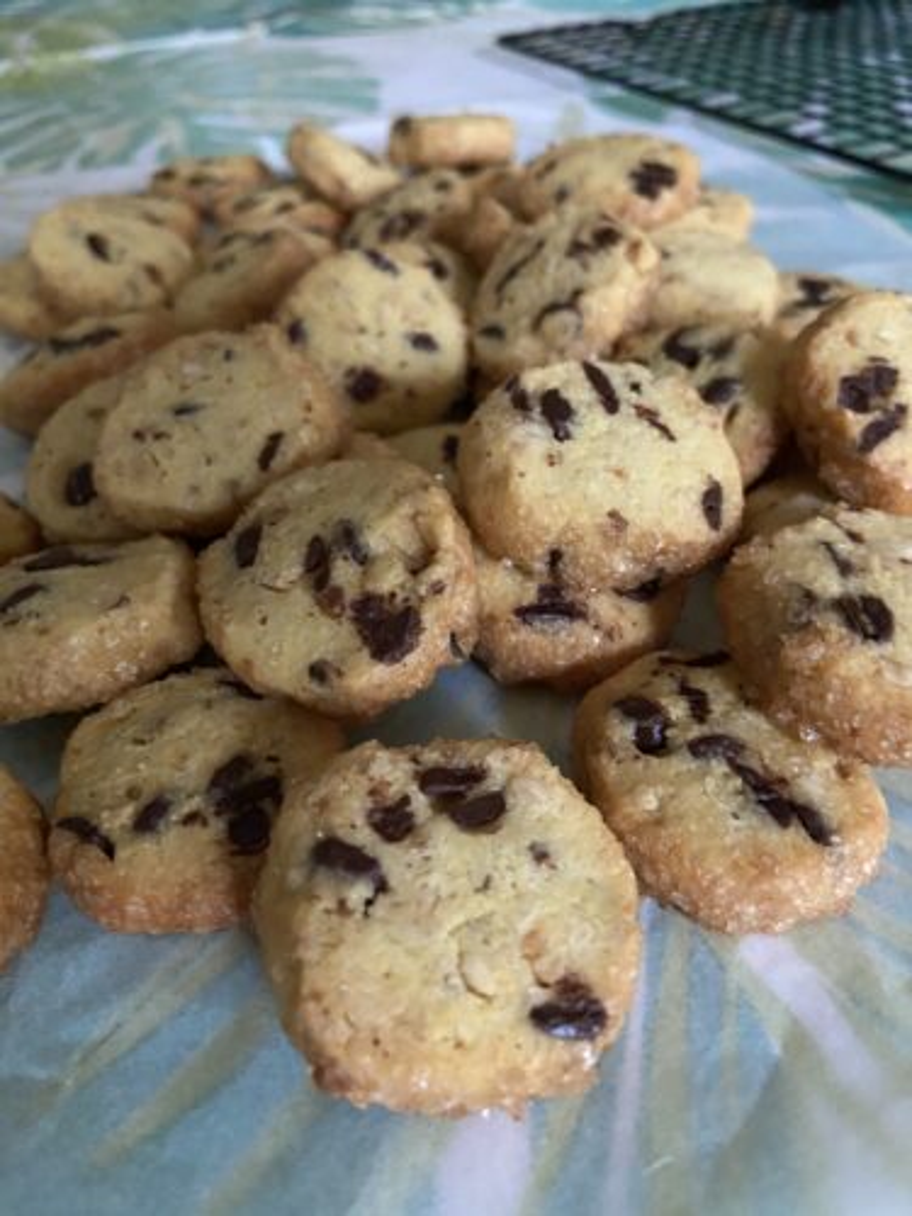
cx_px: 456
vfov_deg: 67.3
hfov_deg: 53.1
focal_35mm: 26
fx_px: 913
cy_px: 608
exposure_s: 1/25
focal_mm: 4.25
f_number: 1.8
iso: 640
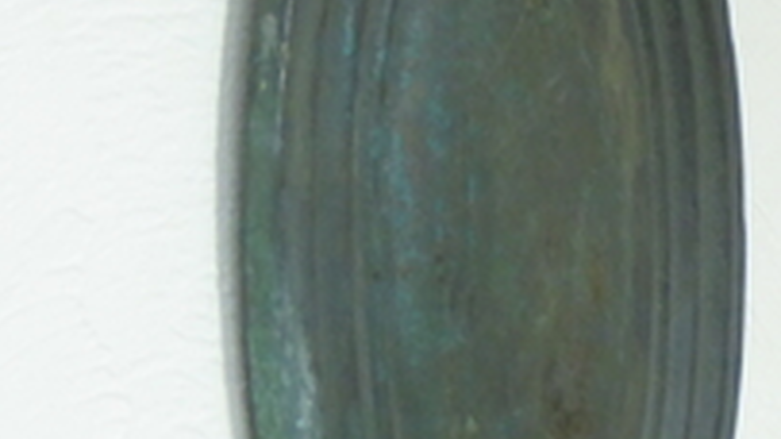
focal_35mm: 400
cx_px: 920
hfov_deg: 5.4
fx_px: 8280
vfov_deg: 3.0
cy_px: 281
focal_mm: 22.3
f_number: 5.2
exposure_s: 1/5
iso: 400
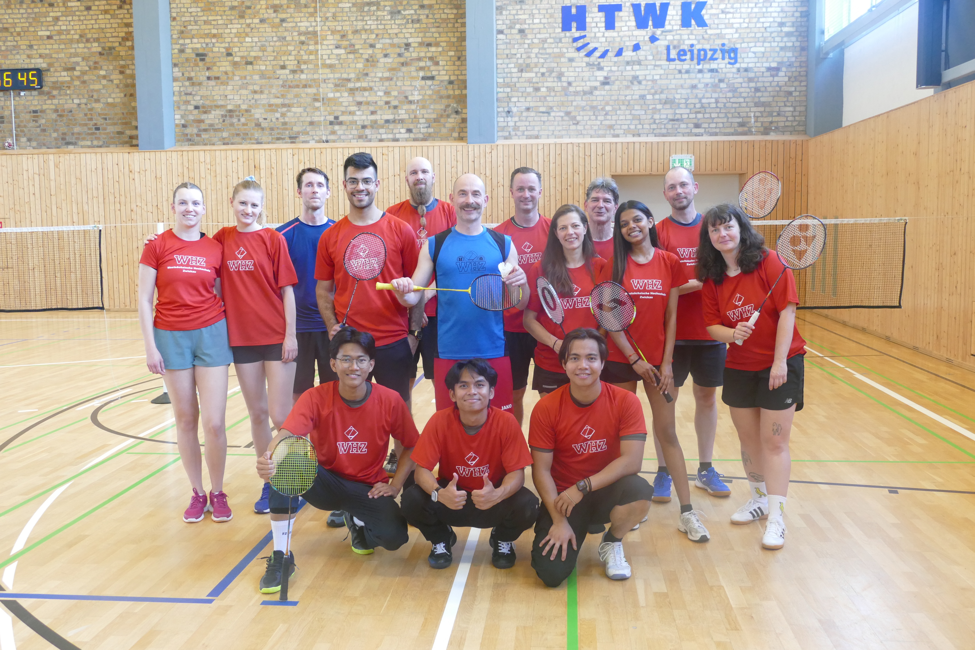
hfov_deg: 54.4
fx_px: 948
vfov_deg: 37.9
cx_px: 488
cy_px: 325
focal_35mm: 35
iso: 1000
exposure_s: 1/80
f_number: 3.1
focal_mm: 12.9
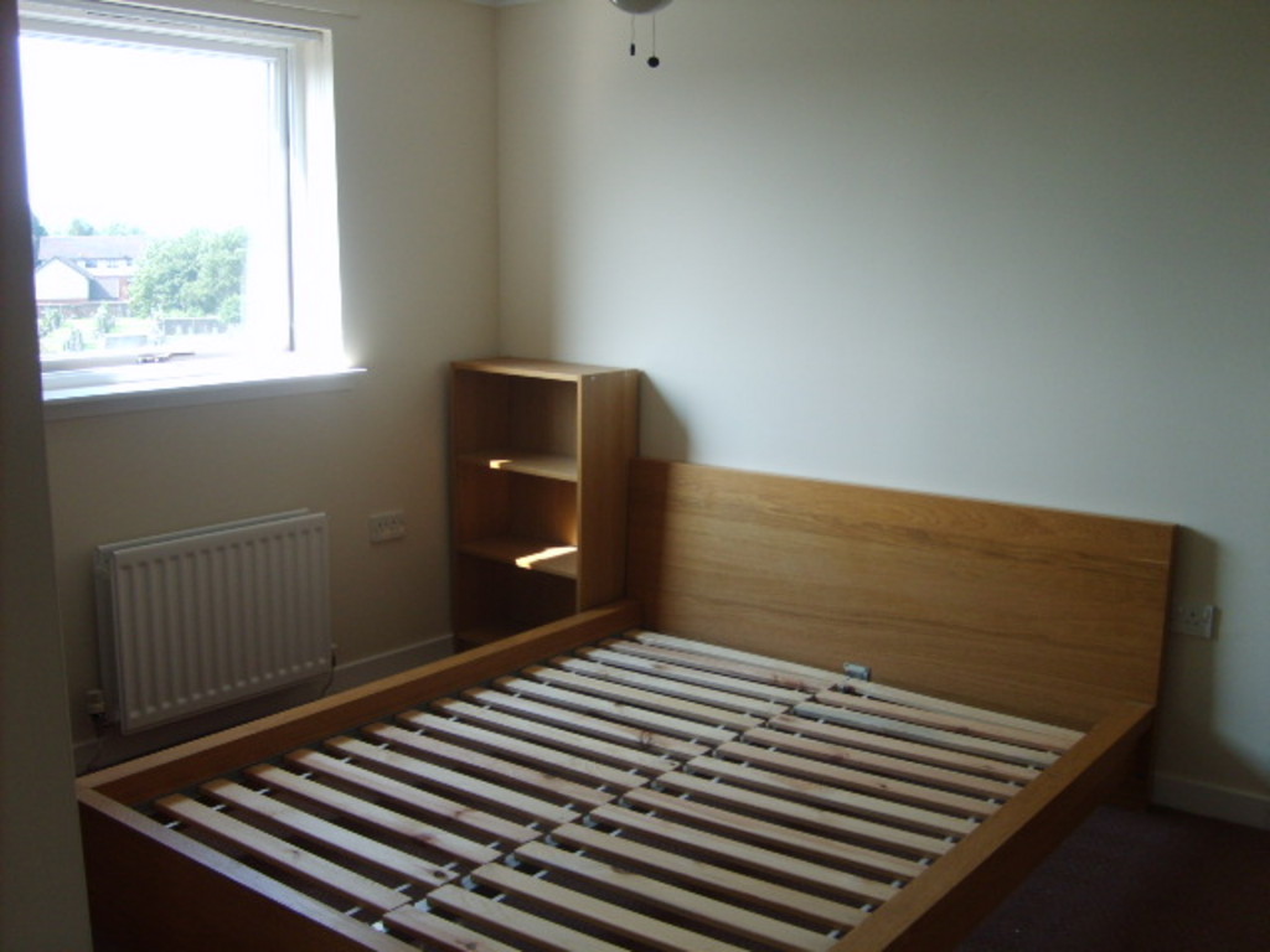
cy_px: 476
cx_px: 635
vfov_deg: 40.7
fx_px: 1284
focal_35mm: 35
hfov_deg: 52.6
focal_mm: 5.8
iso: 50
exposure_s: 1/90
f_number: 2.8
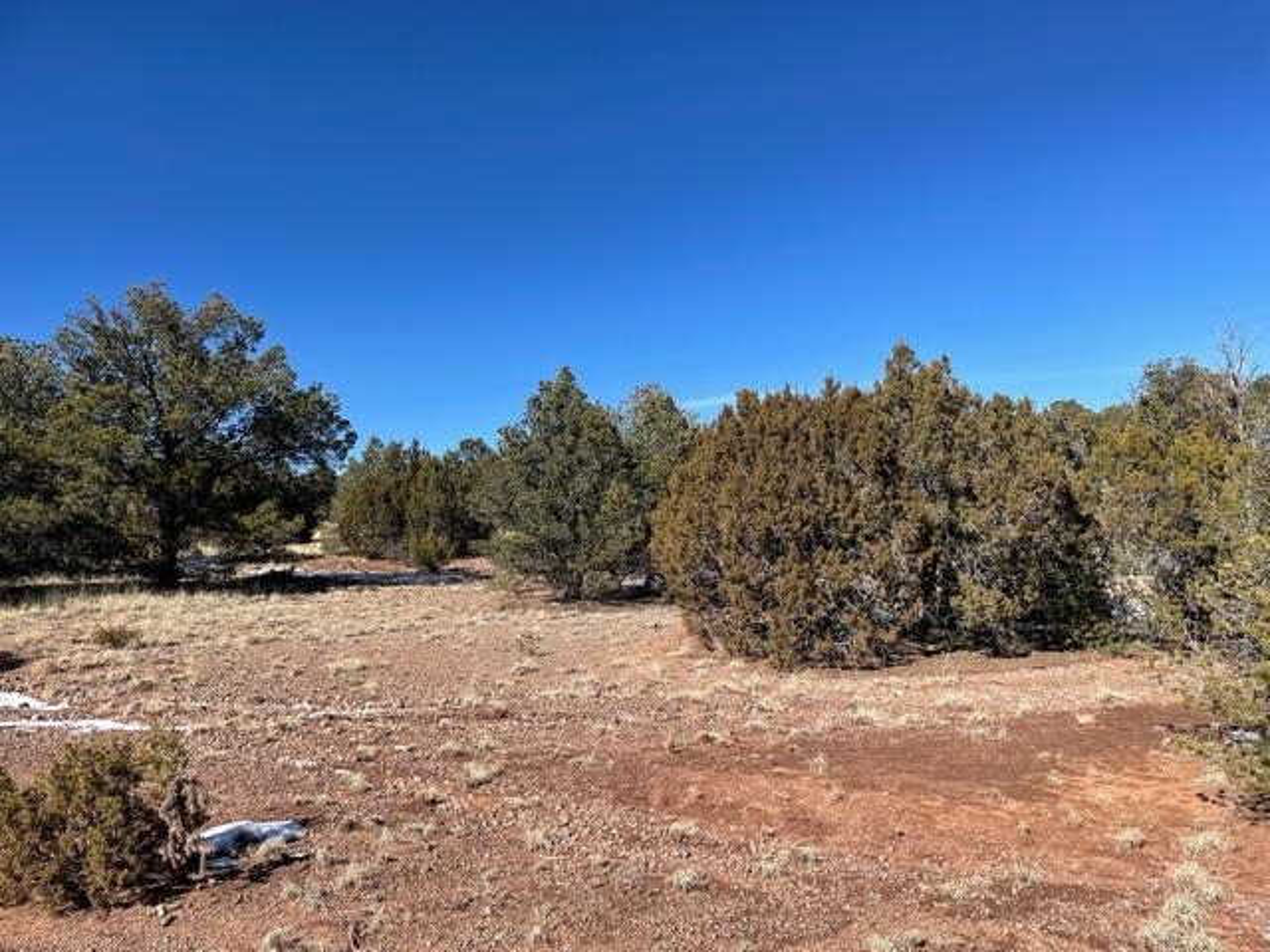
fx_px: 954
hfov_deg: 67.3
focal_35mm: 26
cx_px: 635
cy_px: 476
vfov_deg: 53.1
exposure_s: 1/3125
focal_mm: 4.2
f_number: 1.6
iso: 32
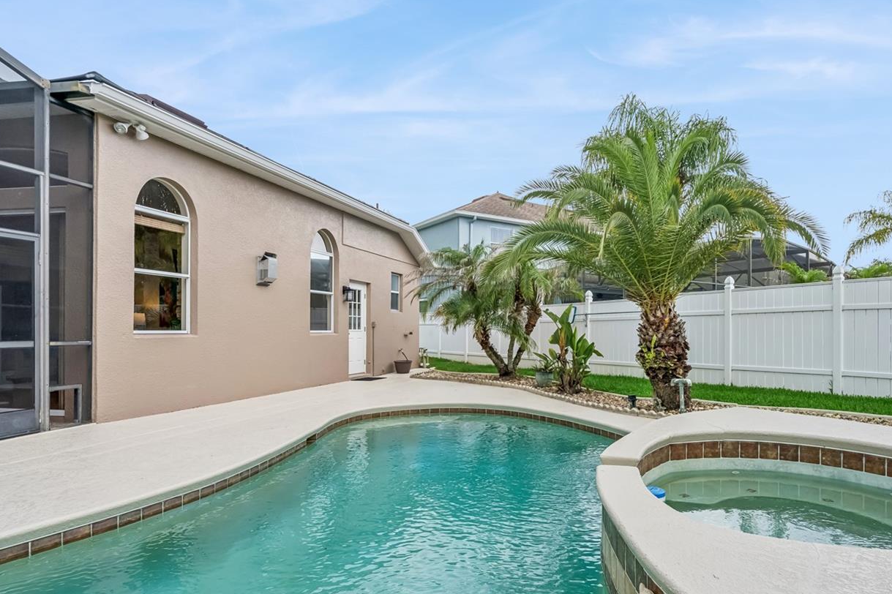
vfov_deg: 59.2
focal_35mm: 21
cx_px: 562
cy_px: 340
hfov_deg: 79.6
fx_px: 520
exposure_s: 1/200
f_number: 9
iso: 400
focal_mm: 16
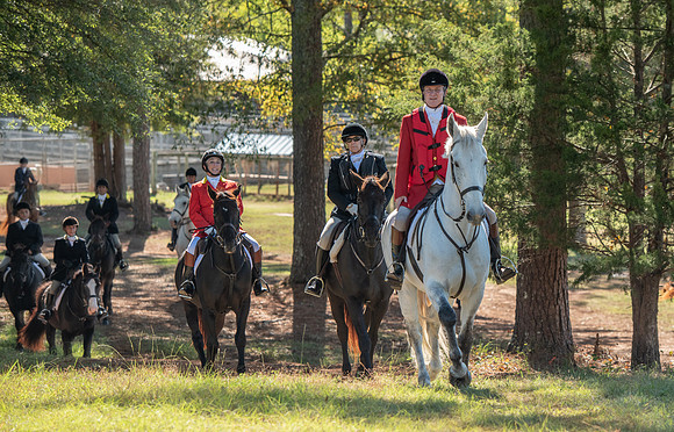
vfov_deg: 7.9
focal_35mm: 169
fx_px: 3135
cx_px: 463
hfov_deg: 12.3
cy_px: 239
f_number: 4
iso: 280
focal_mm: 122
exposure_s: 1/320
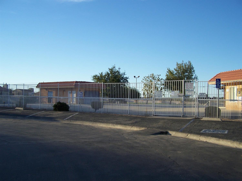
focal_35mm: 38
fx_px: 266
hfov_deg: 49.0
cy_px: 90
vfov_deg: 37.7
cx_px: 121
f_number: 2.8
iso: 80
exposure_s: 1/750
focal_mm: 6.3
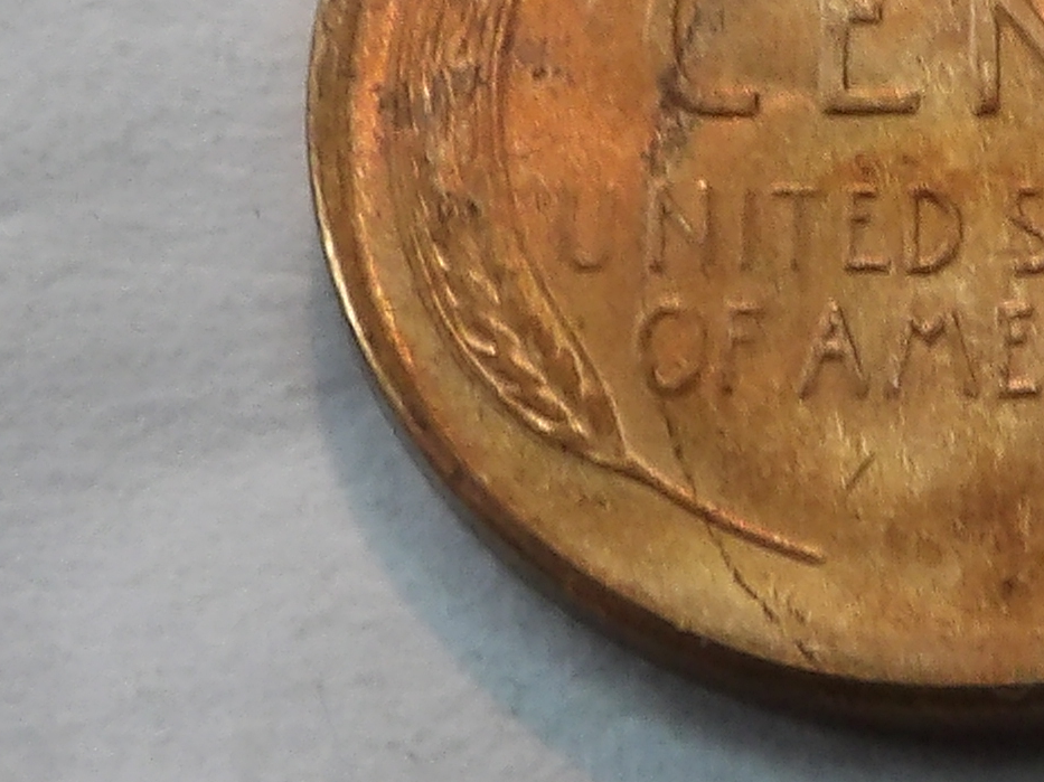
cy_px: 65
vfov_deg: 7.8
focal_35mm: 189
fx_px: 5698
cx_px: 1015
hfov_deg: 10.4
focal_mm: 6.2
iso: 190
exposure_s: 1/30
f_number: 4.5
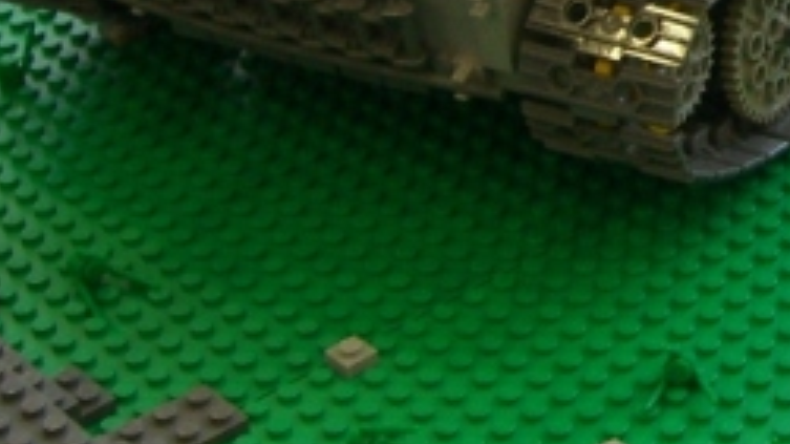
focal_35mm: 132
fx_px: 2764
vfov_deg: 9.1
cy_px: -54
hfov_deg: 15.7
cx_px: 922
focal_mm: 7.9
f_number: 2.8
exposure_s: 1/30
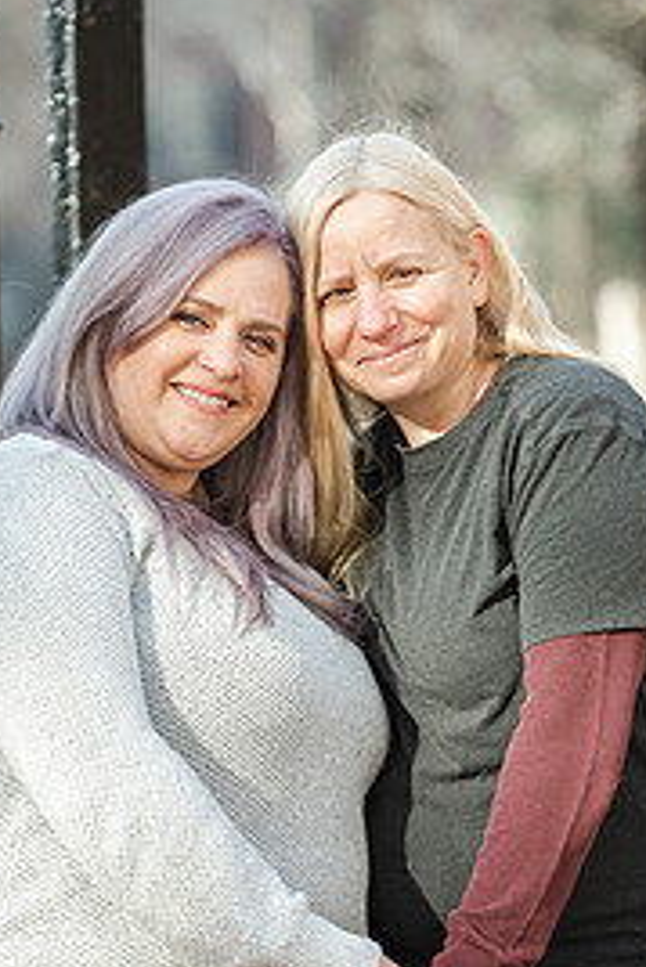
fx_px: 5645
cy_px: 523
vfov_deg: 9.8
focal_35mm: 210
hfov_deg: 6.5
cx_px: 310
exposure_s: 1/2000
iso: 640
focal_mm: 125
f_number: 3.2
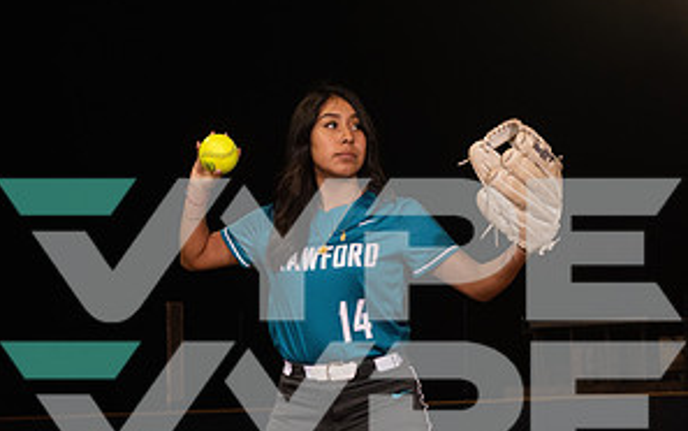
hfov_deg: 27.8
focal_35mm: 74
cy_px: 415
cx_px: 343
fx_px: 1388
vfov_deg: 17.3
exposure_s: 1/500
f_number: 6.3
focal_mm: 48
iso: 1250
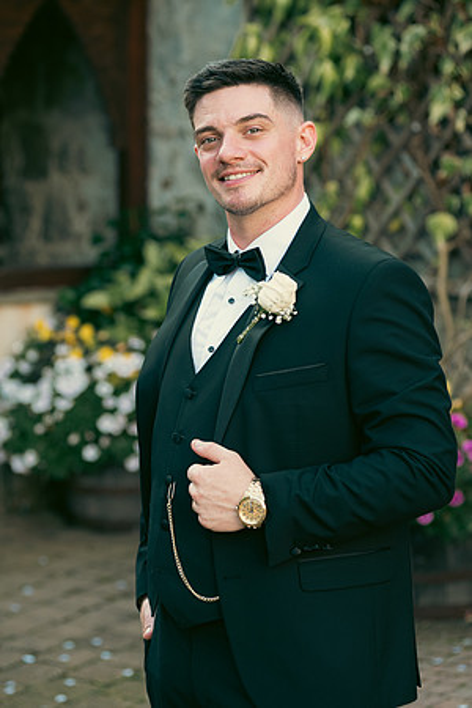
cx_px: 236
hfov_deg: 13.7
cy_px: 354
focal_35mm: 100
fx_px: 1967
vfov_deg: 20.4
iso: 200
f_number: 3.5
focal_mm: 100
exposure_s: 1/200
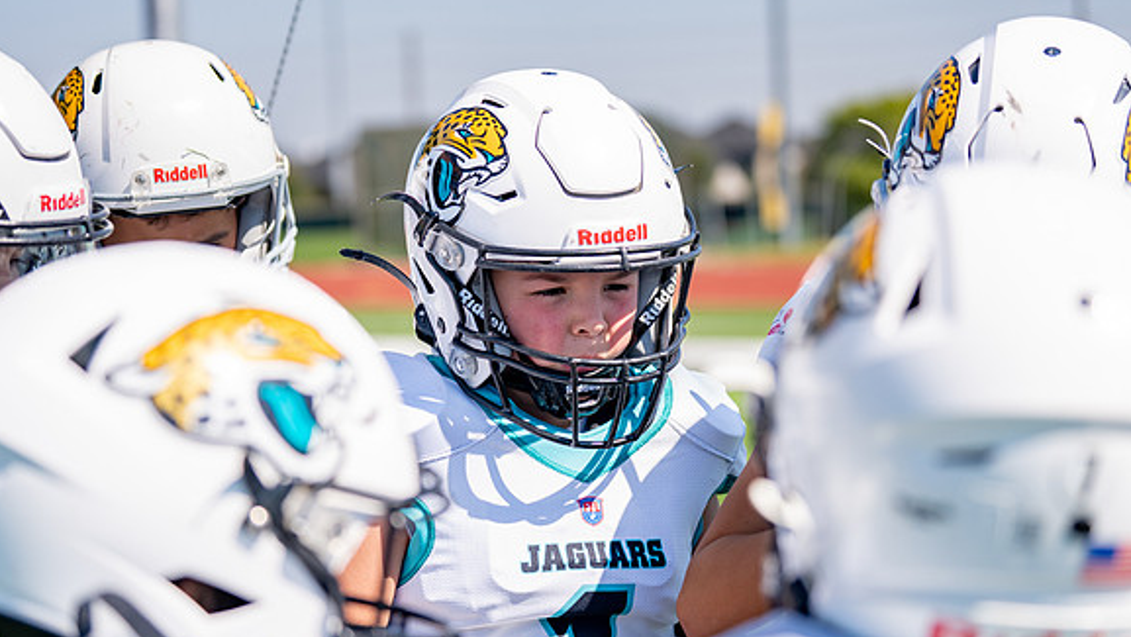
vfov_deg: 14.8
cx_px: 565
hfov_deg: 25.9
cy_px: 302
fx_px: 2460
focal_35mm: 82
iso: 125
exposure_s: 1/1600
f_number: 2.8
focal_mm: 70
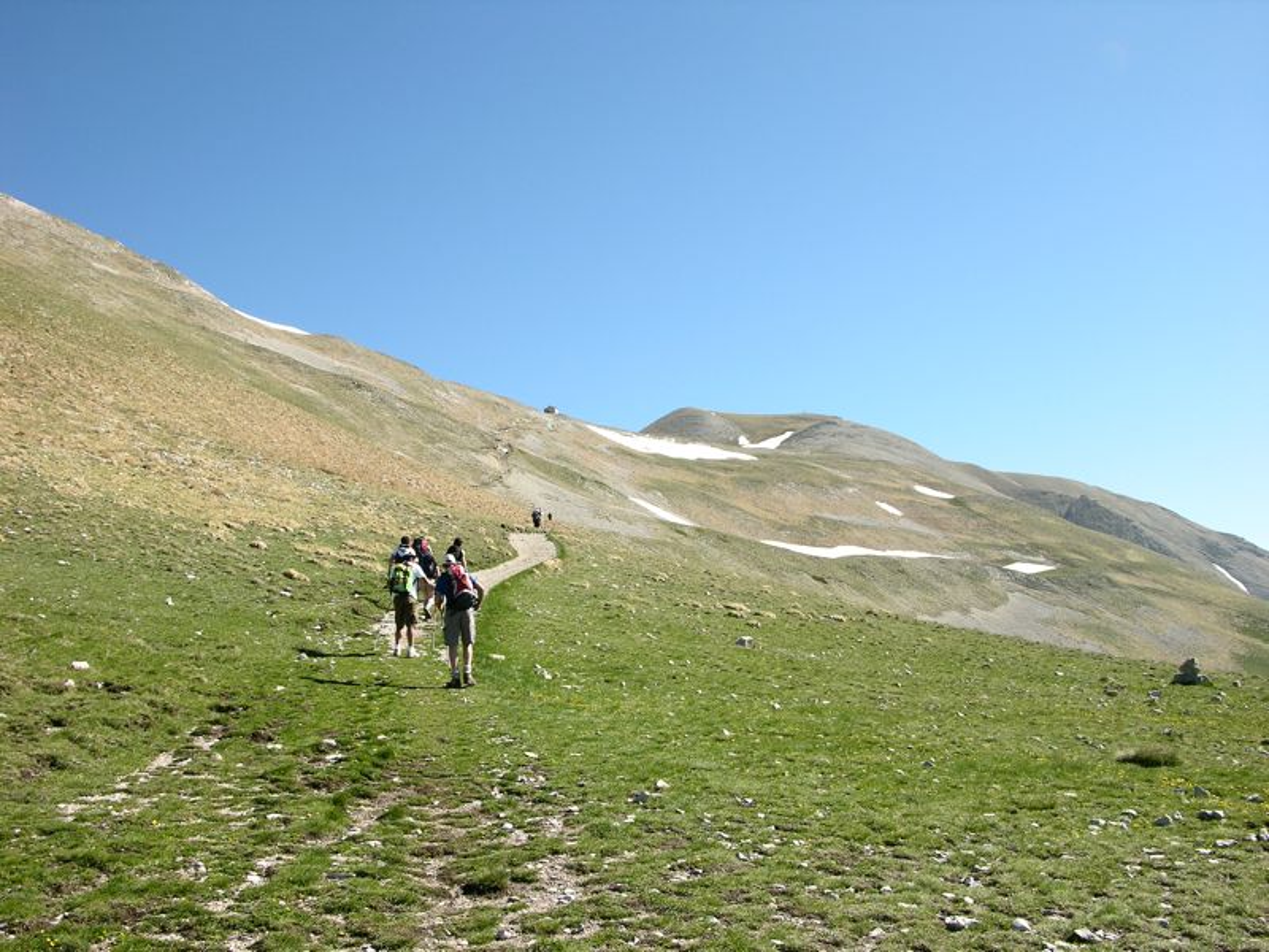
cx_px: 634
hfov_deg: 52.6
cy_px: 476
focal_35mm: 35
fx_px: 1283
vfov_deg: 40.7
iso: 50
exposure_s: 1/120
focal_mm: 8.9
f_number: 7.1
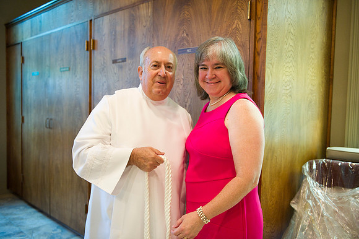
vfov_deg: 41.1
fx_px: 319
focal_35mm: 32
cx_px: 180
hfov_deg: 58.7
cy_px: 120
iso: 2000
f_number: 2.8
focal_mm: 32
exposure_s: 1/80
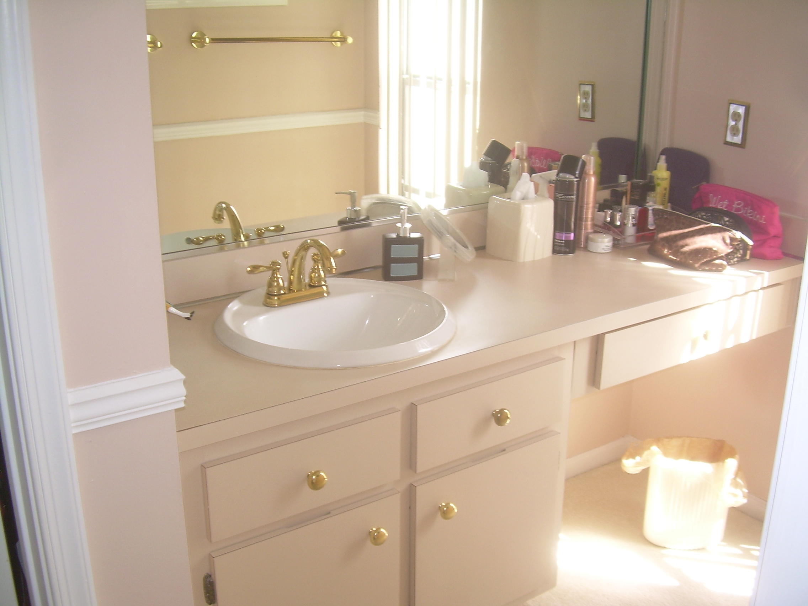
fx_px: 887
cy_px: 303
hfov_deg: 49.0
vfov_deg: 37.7
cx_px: 404
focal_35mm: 38
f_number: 2.8
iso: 50
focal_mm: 6.3
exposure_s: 1/32.7
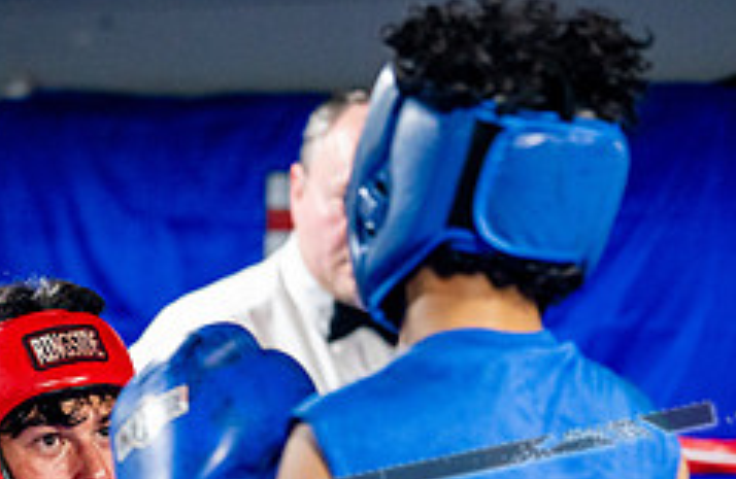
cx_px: 20
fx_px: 4892
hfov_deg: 8.6
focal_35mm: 241
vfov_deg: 5.6
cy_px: 712
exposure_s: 1/800
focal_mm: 81
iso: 4000
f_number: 2
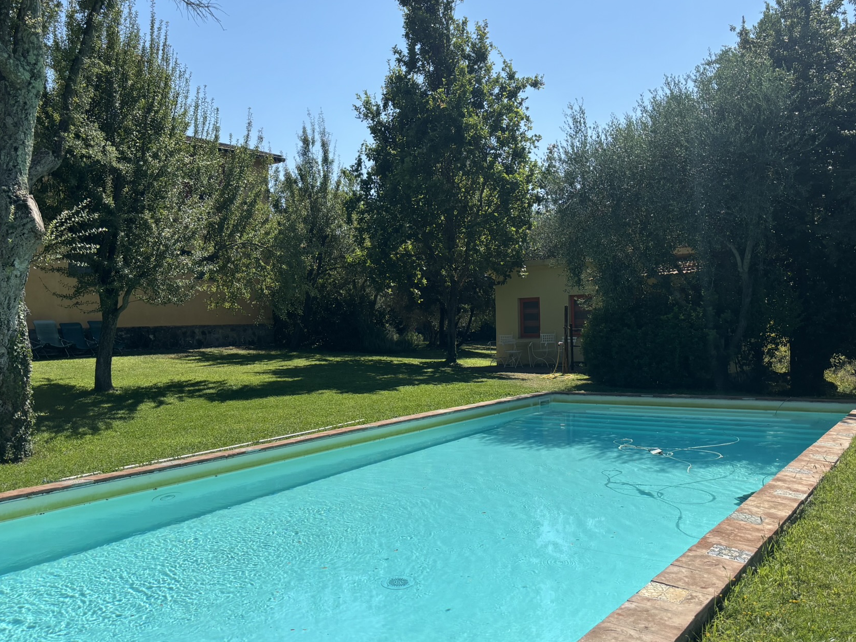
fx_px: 791
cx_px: 447
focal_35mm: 32
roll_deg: +0.9
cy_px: 324
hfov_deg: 56.8
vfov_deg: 44.2
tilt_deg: +0.0
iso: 50
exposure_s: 1/3937
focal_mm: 5.96
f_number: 1.6
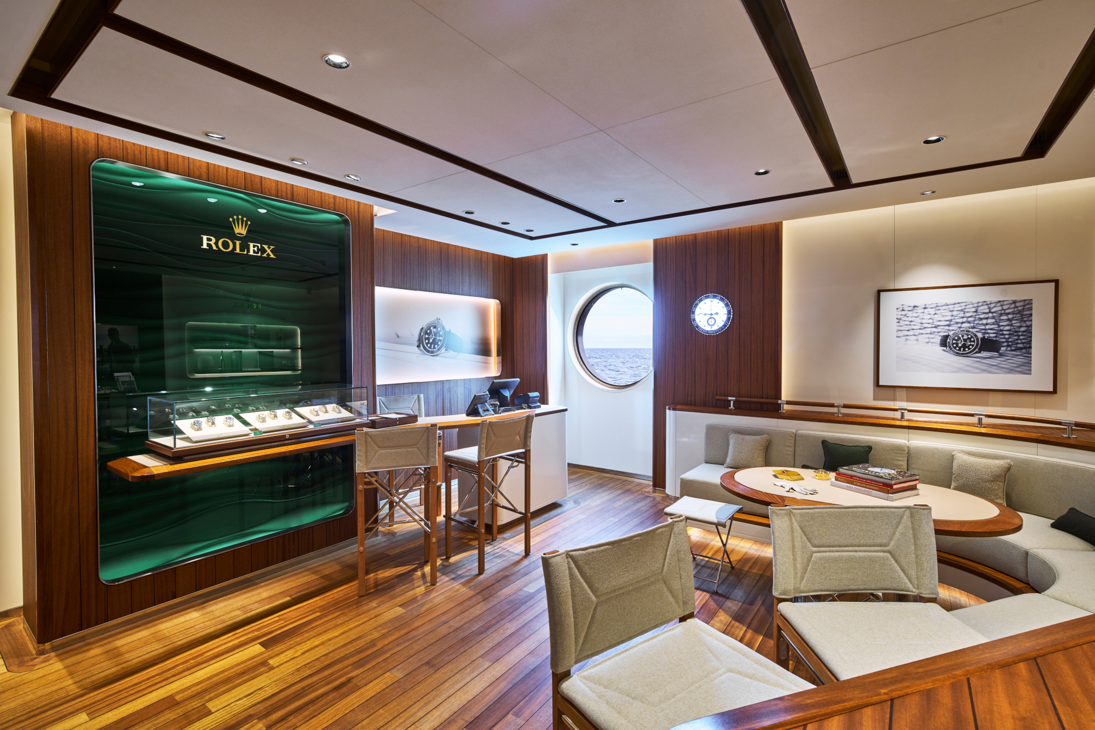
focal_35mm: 17
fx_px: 517
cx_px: 548
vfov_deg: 70.4
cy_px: 365
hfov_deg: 93.3
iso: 200
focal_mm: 17
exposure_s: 1/8
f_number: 11
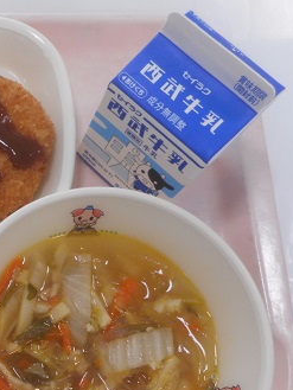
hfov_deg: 27.4
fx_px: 530
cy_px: 264
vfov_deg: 39.9
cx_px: -55
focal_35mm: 47
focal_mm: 4.5
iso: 160
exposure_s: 1/30
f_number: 3.7
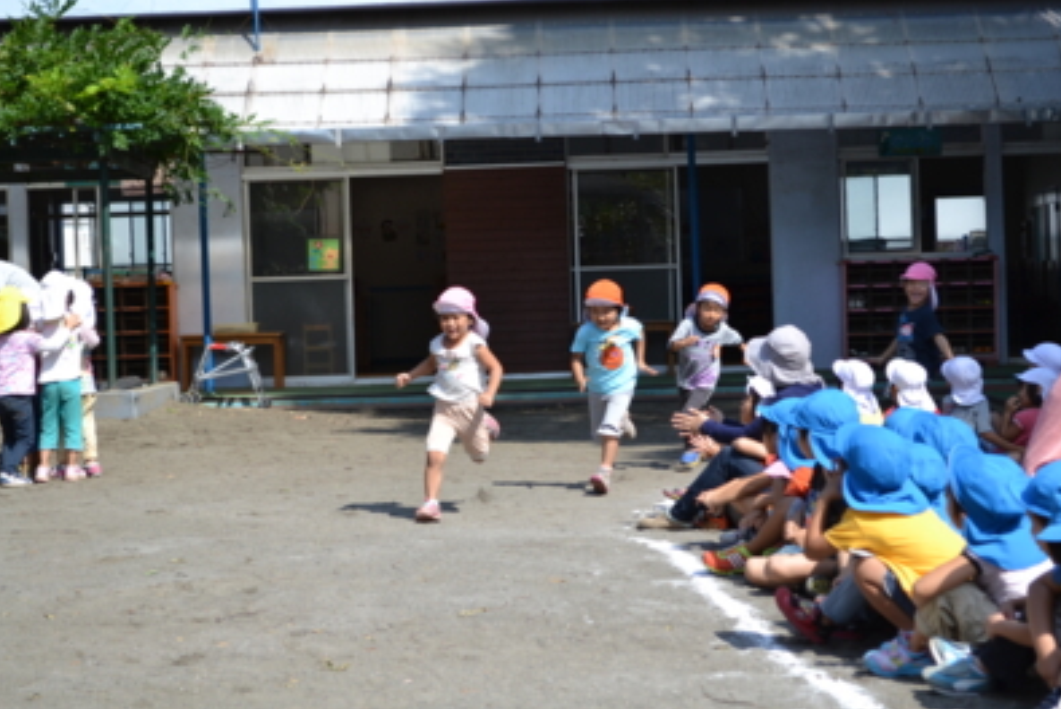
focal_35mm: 84
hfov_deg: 24.3
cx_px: 532
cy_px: 356
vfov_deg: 16.4
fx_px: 2463
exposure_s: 1/200
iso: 100
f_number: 7.1
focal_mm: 55
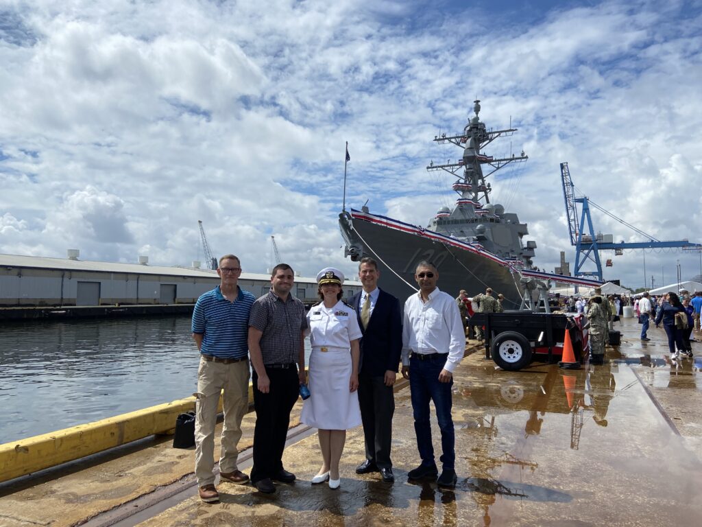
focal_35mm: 26
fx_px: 527
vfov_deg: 53.1
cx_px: 351
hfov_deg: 67.3
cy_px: 264
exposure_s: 1/6061
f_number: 1.8
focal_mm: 4.25
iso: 32
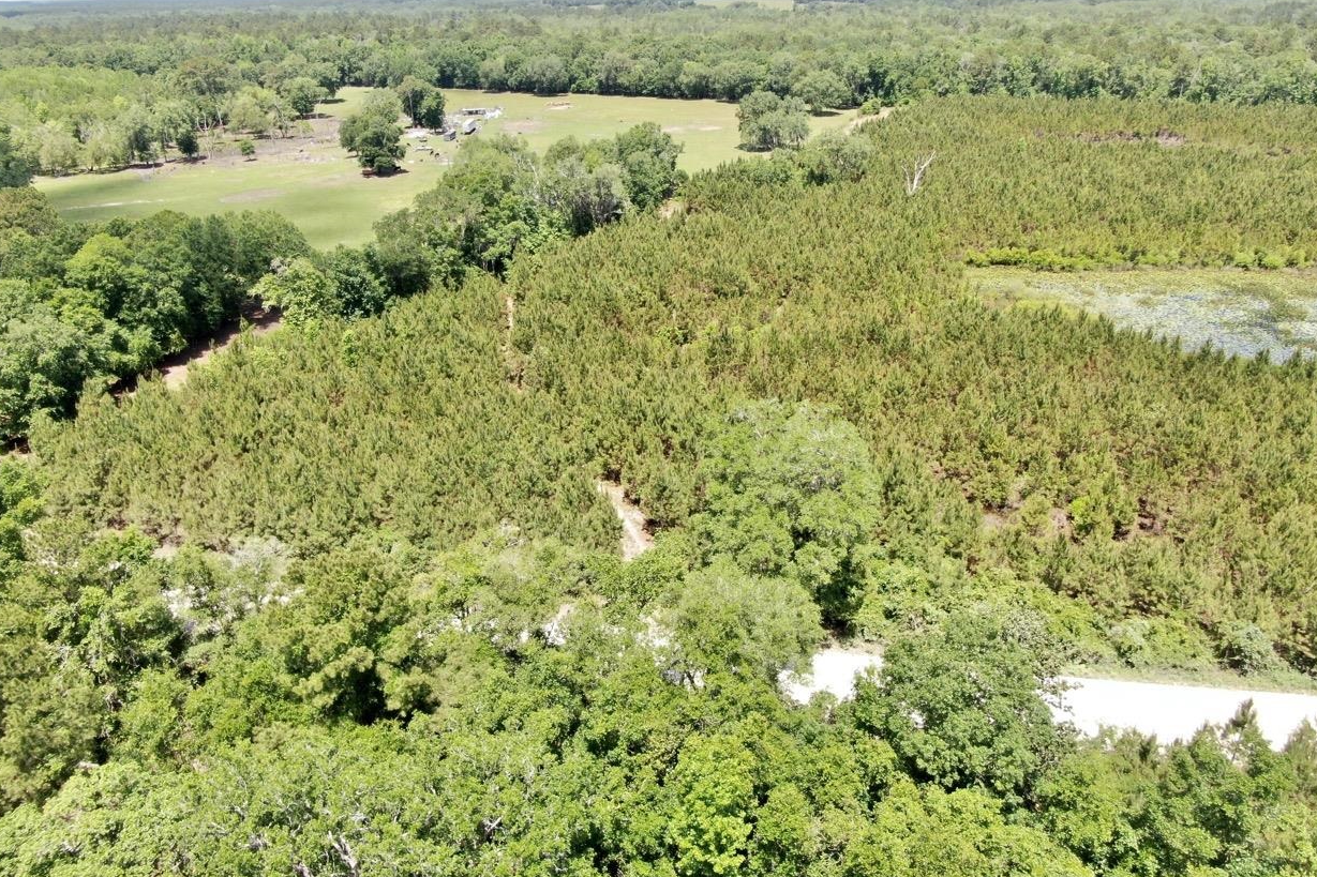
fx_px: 951
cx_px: 637
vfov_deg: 49.5
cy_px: 399
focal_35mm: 26
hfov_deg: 69.4
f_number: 2.8
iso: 100
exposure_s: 1/400
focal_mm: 4.39
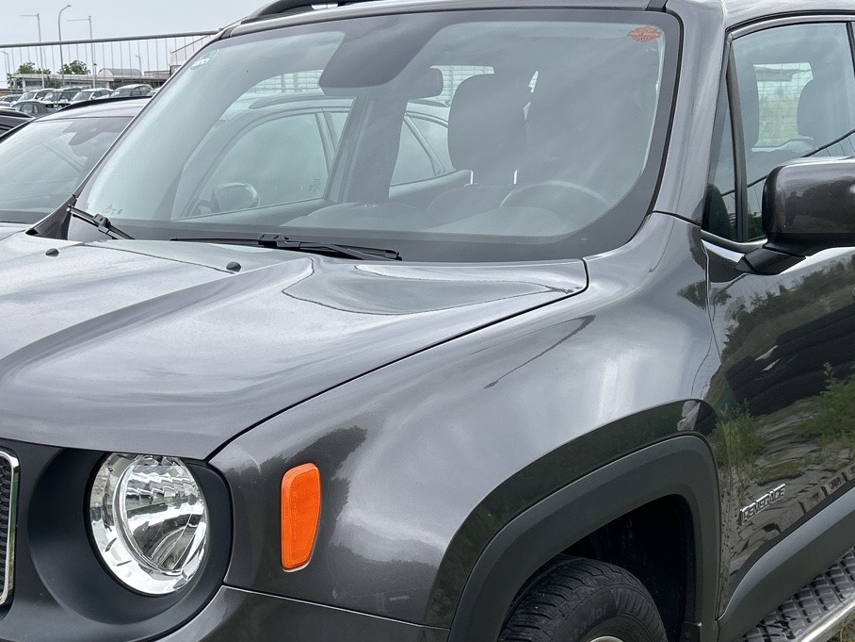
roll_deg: +1.5
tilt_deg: -10.6
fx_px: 1358
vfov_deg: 26.1
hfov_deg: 34.7
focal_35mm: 55
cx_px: 311
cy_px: 517
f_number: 1.5
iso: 50
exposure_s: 1/1597
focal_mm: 5.7
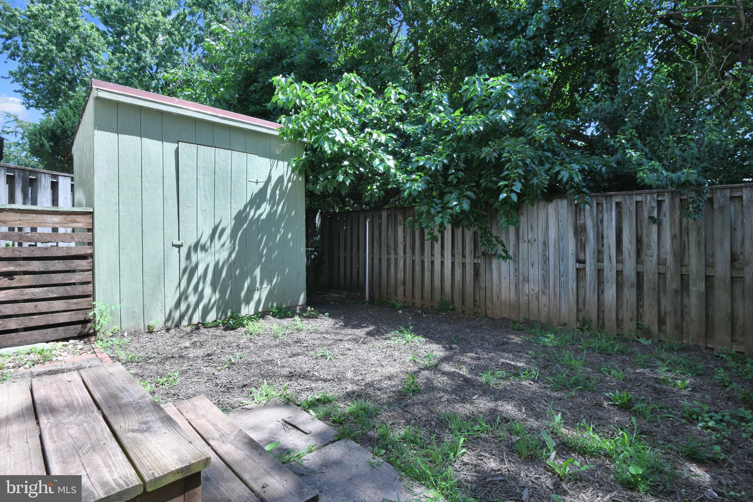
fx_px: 335
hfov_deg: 96.7
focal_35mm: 16
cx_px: 376
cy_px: 251
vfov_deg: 73.7
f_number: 18
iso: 100
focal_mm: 16
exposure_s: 1/15
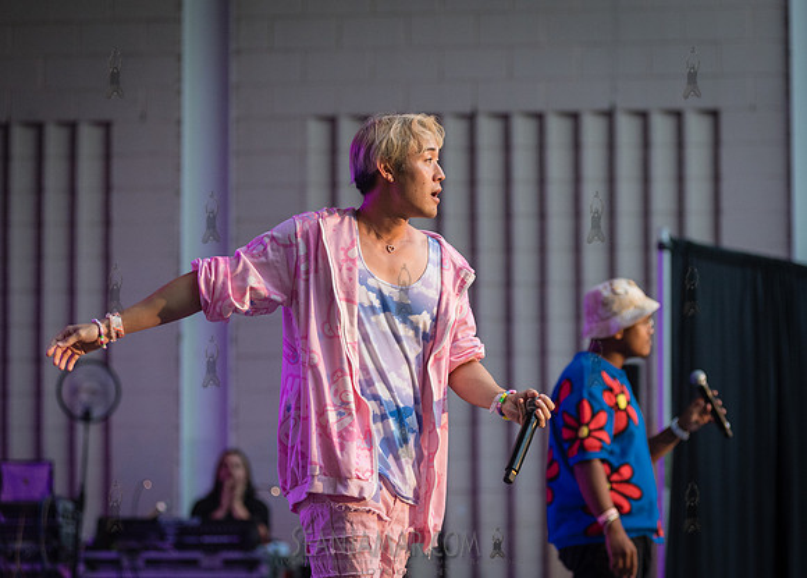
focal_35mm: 172
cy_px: 267
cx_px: 473
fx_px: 3934
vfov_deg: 8.4
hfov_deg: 11.7
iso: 2000
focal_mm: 145
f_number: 3.5
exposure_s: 1/640
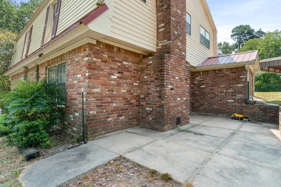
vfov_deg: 67.4
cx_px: 140
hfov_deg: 90.0
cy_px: 94
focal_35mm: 18
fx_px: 140
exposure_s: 1/125
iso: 250
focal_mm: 12
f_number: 9
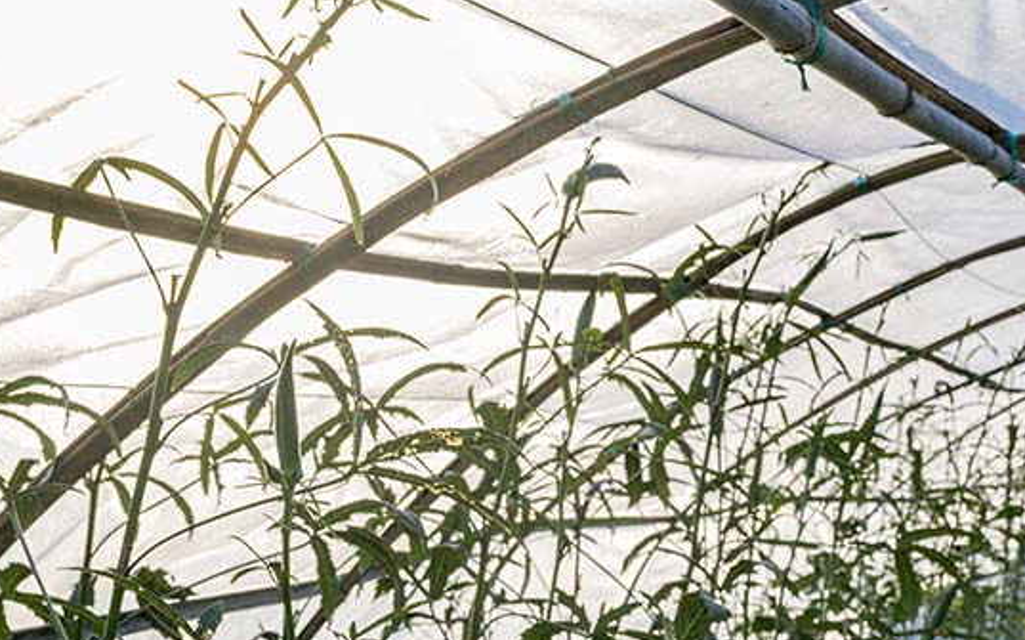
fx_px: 1731
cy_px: 606
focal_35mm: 62
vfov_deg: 20.4
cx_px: 903
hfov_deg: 31.6
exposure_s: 1/250
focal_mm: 34
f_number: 8
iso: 320
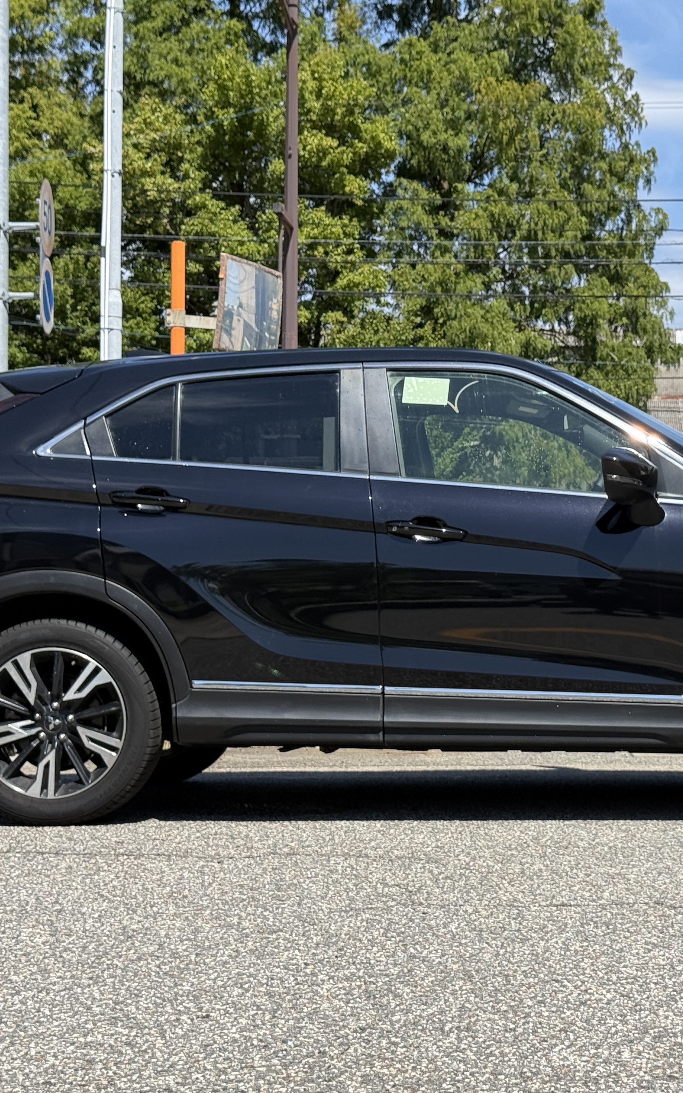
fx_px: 2025
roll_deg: -0.7
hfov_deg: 19.1
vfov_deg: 30.2
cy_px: 547
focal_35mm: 68
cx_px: 478
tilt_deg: +1.9
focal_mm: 6.76
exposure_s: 1/3226
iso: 64
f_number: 1.78
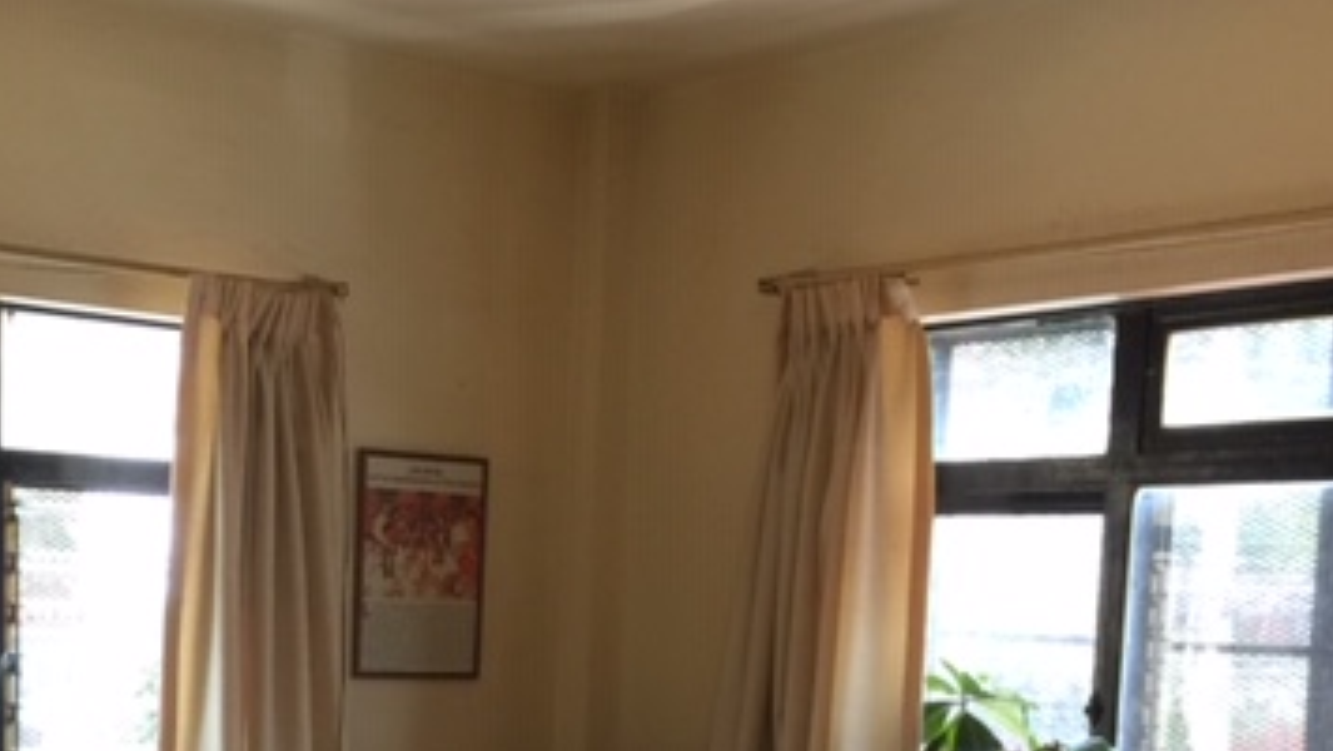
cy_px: 834
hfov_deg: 35.7
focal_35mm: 57
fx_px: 2015
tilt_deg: -6.1
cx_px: 327
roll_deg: -2.5
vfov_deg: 20.1
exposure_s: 1/30
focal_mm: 4.15
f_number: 2.2
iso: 50
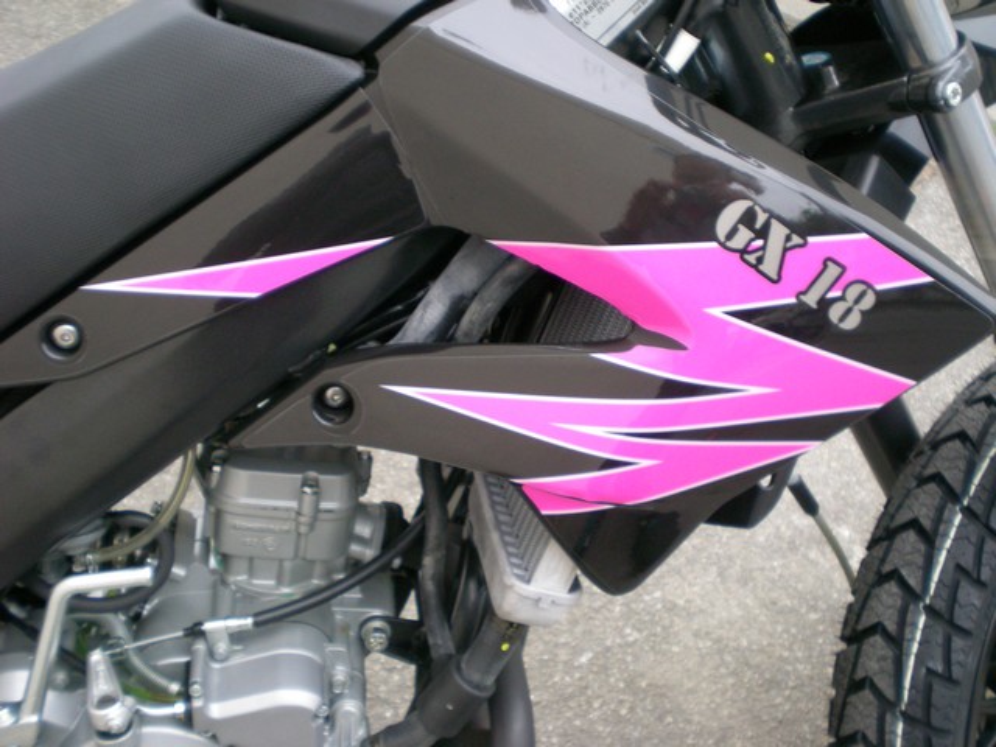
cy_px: 374
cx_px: 498
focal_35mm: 44
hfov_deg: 42.9
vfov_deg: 32.9
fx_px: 1266
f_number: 3.5
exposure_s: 1/30
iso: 200
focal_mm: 7.4
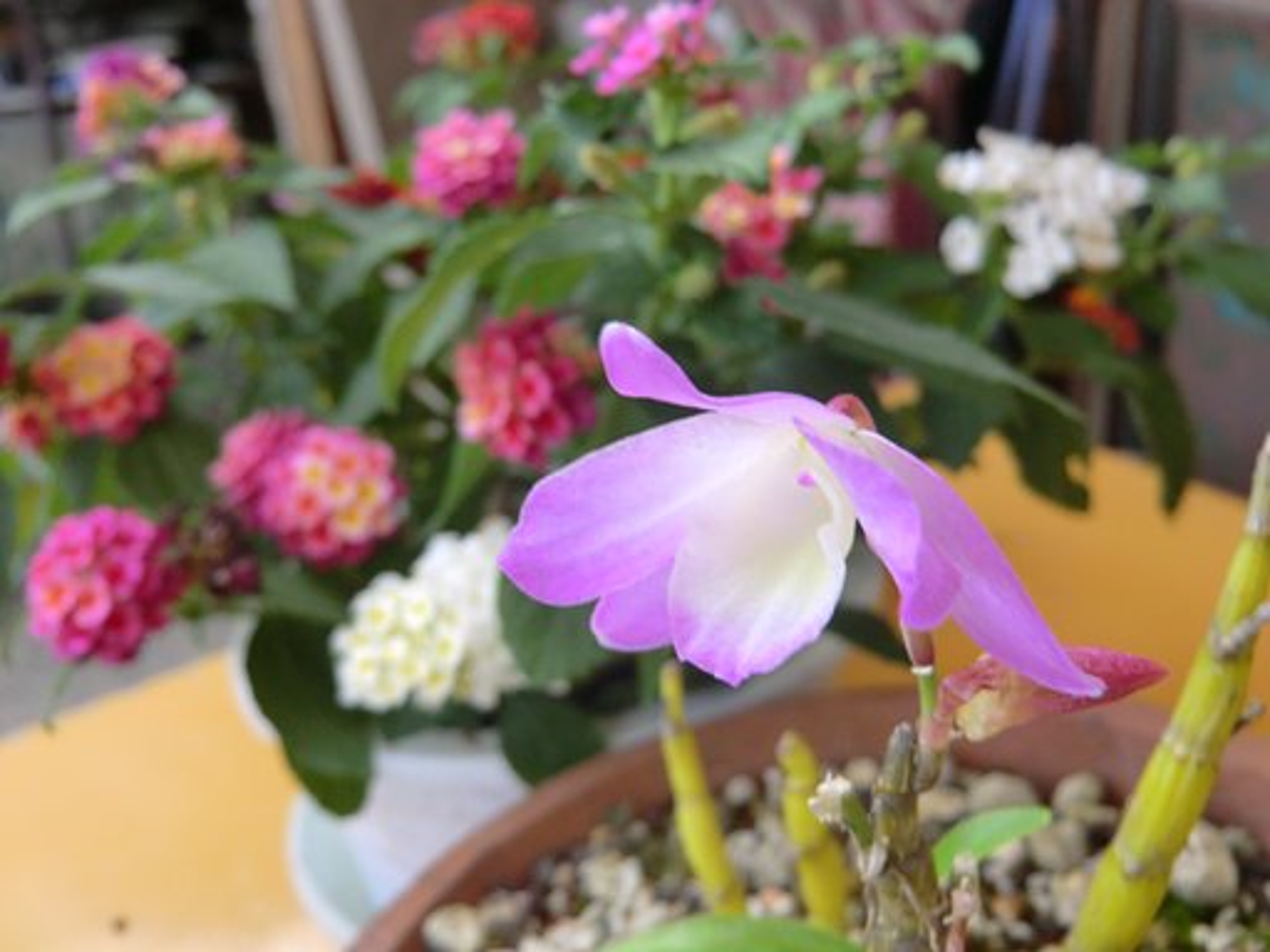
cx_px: 635
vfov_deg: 41.8
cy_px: 476
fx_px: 1247
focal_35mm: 34
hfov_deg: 54.0
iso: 125
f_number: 3.6
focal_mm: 6.1
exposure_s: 1/60
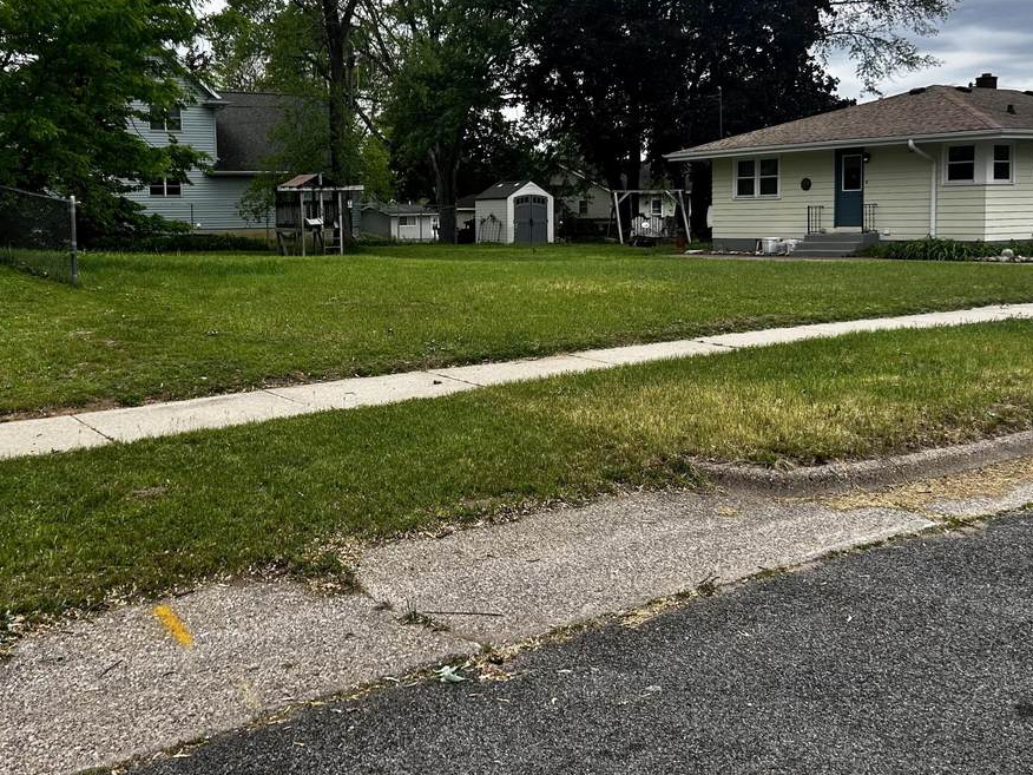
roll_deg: +1.6
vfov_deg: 37.4
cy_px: 275
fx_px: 1134
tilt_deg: -3.6
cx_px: 379
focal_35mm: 38
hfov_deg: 48.5
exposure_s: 1/1038
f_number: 1.5
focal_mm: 5.7
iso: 50
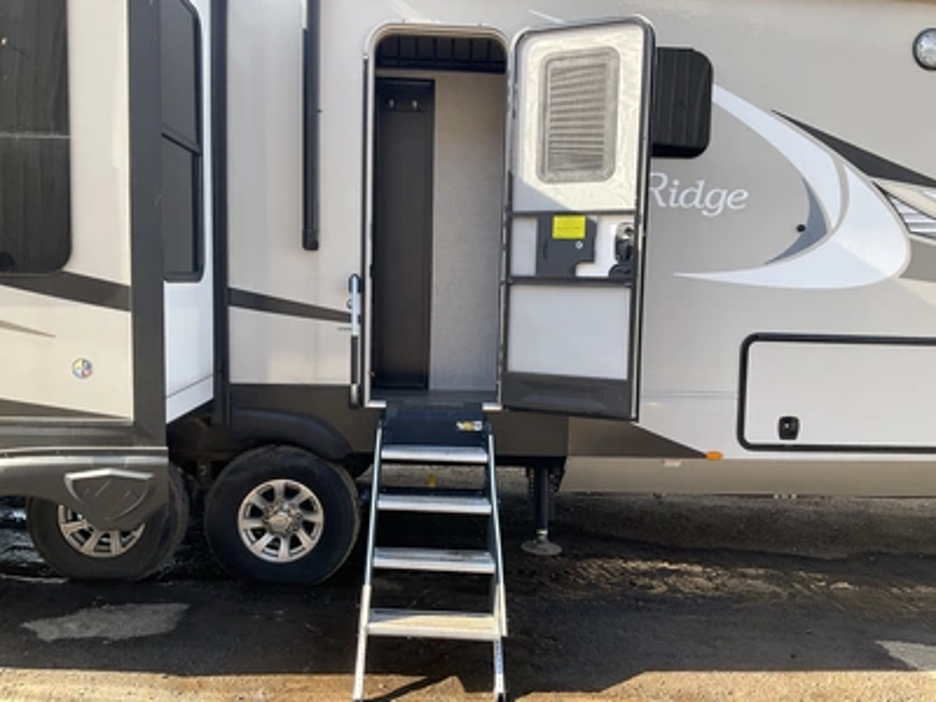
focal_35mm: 29
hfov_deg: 61.7
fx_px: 784
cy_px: 351
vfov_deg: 48.2
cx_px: 468
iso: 20
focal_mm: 3
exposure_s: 1/211
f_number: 1.8
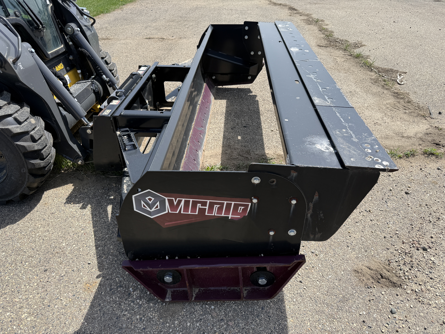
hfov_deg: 71.6
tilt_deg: -33.6
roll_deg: +0.4
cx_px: 222
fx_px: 309
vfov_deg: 56.8
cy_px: 167
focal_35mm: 24
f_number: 1.78
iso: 80
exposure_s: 1/2611
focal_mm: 6.76
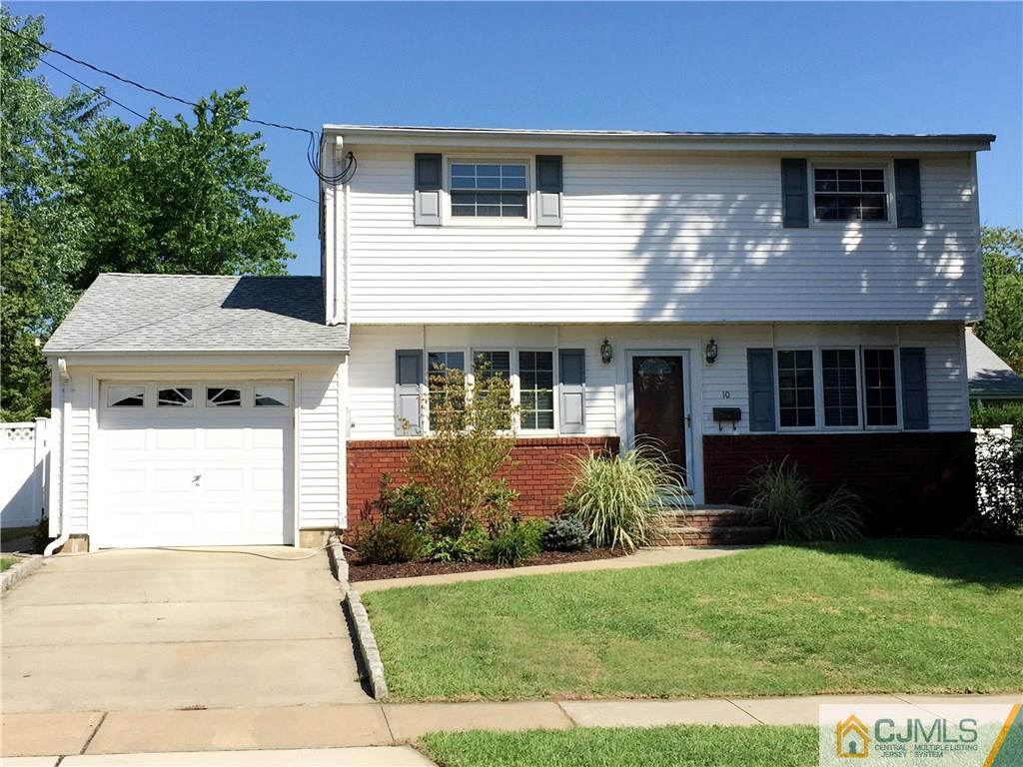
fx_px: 857
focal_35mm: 29
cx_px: 512
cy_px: 384
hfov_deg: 61.7
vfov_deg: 48.2
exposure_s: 1/2639
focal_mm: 4.15
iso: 32
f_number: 2.2
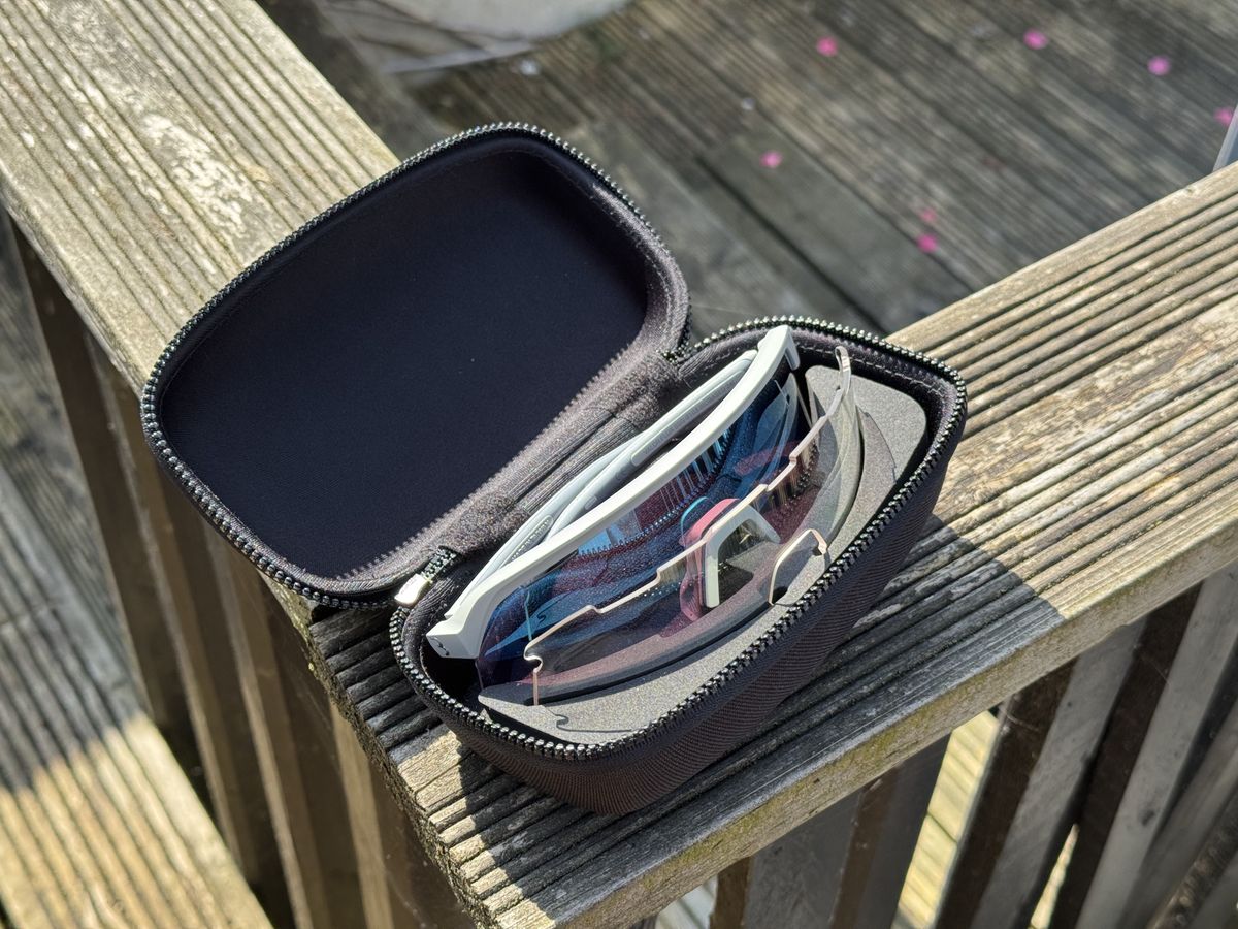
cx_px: 619
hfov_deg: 39.7
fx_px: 1717
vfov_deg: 30.3
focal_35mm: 48
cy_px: 464
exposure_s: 1/700
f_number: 1.78
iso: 64
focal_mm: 6.76
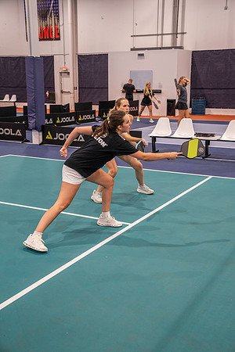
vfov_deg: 43.6
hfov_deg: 29.9
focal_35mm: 45
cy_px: 176
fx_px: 441
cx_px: 118
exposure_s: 1/200
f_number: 4
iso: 1600
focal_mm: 45
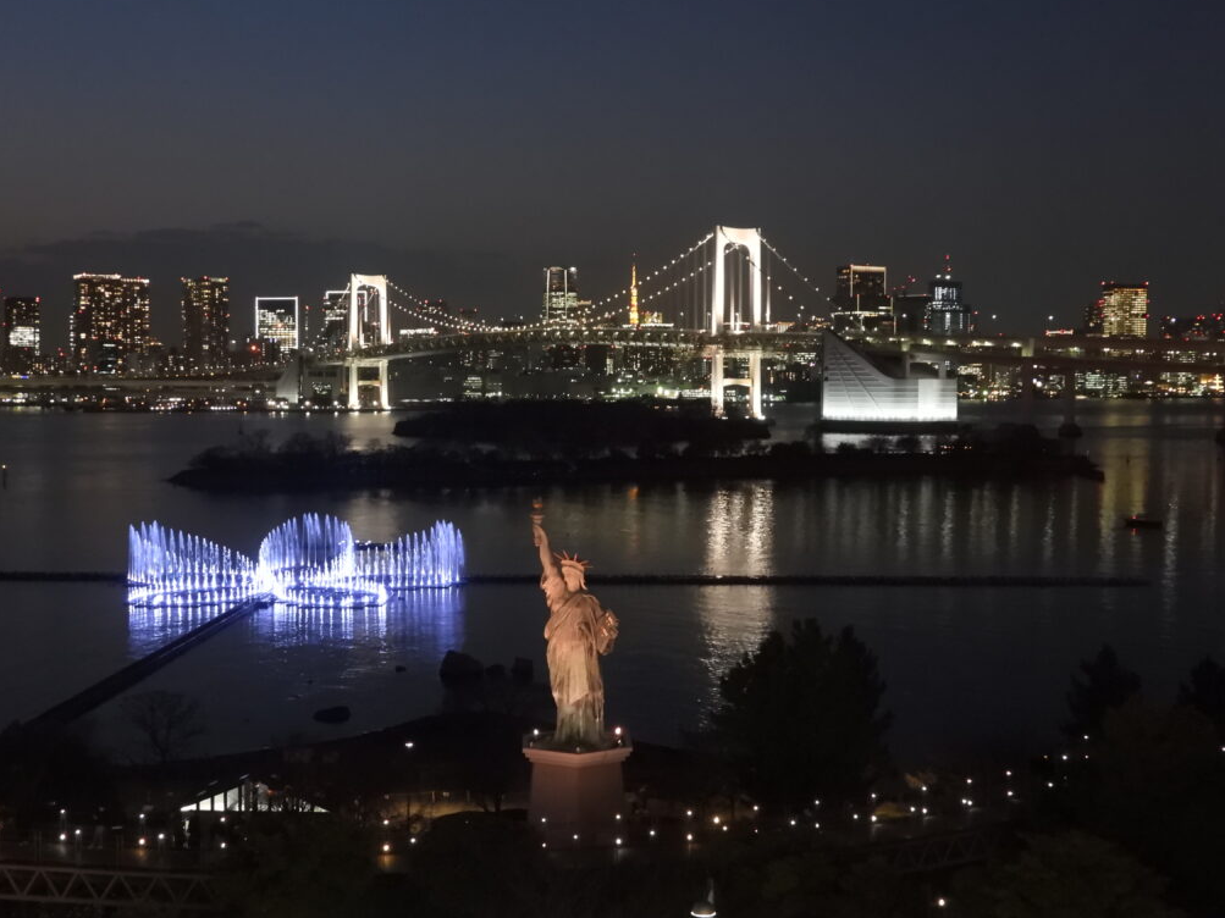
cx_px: 601
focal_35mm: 48
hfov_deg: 39.7
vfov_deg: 30.3
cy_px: 460
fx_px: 1698
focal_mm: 8.4
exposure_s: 1/15
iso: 1600
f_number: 3.2
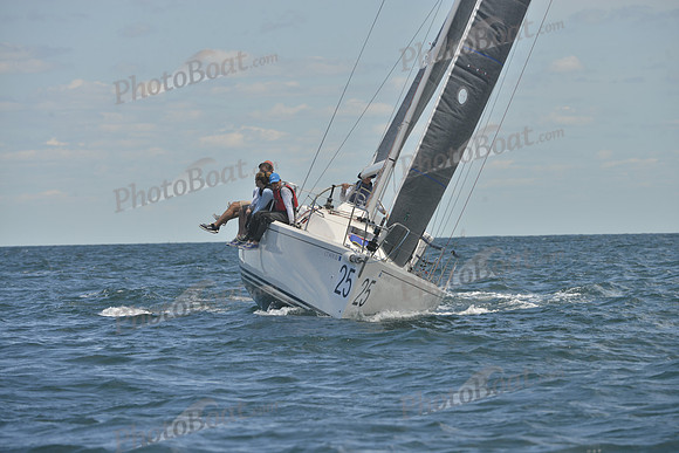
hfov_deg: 6.1
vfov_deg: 4.0
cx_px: 340
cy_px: 226
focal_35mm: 340
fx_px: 6414
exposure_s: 1/800
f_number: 10
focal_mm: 340
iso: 280
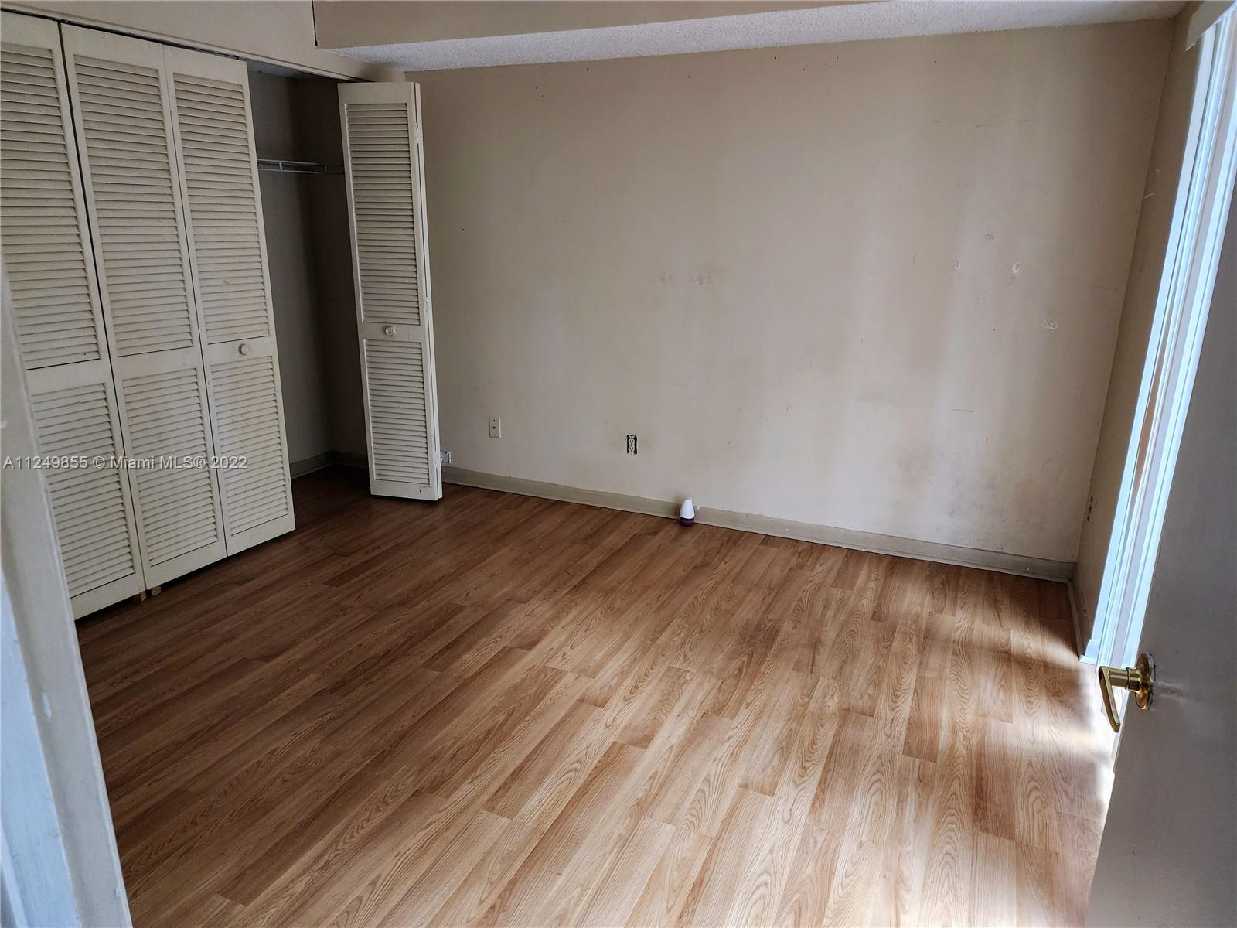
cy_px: 464
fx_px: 822
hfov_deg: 73.9
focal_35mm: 23
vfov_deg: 58.9
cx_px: 618
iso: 640
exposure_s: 1/40
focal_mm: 6.4
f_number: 1.8
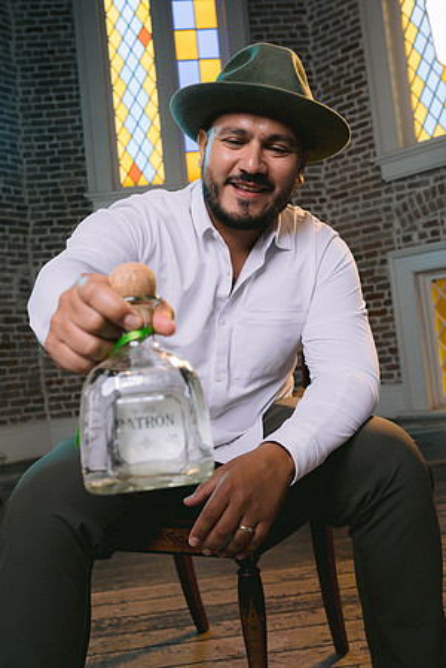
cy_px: 334
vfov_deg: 54.4
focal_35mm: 35
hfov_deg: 37.9
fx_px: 650
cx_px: 223
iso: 200
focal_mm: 35
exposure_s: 1/125
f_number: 5.6
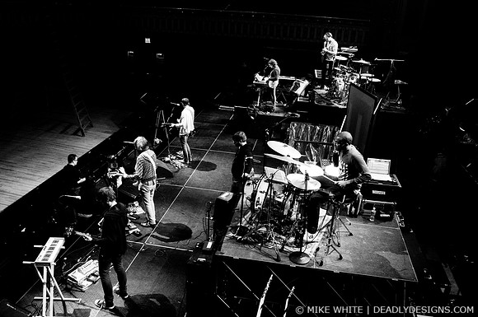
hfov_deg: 62.0
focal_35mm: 30
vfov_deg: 43.5
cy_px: 158
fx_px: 398
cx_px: 239
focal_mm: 20
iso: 640
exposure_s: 1/200
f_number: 3.5
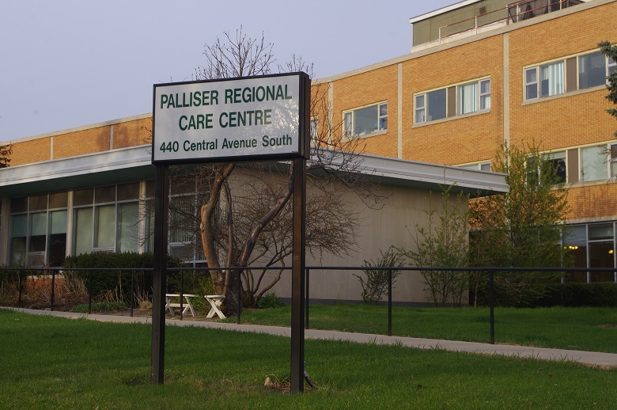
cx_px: 308
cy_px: 205
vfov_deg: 22.6
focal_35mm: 60
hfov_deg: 33.4
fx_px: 1027
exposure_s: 1/200
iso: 400
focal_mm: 40
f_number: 11
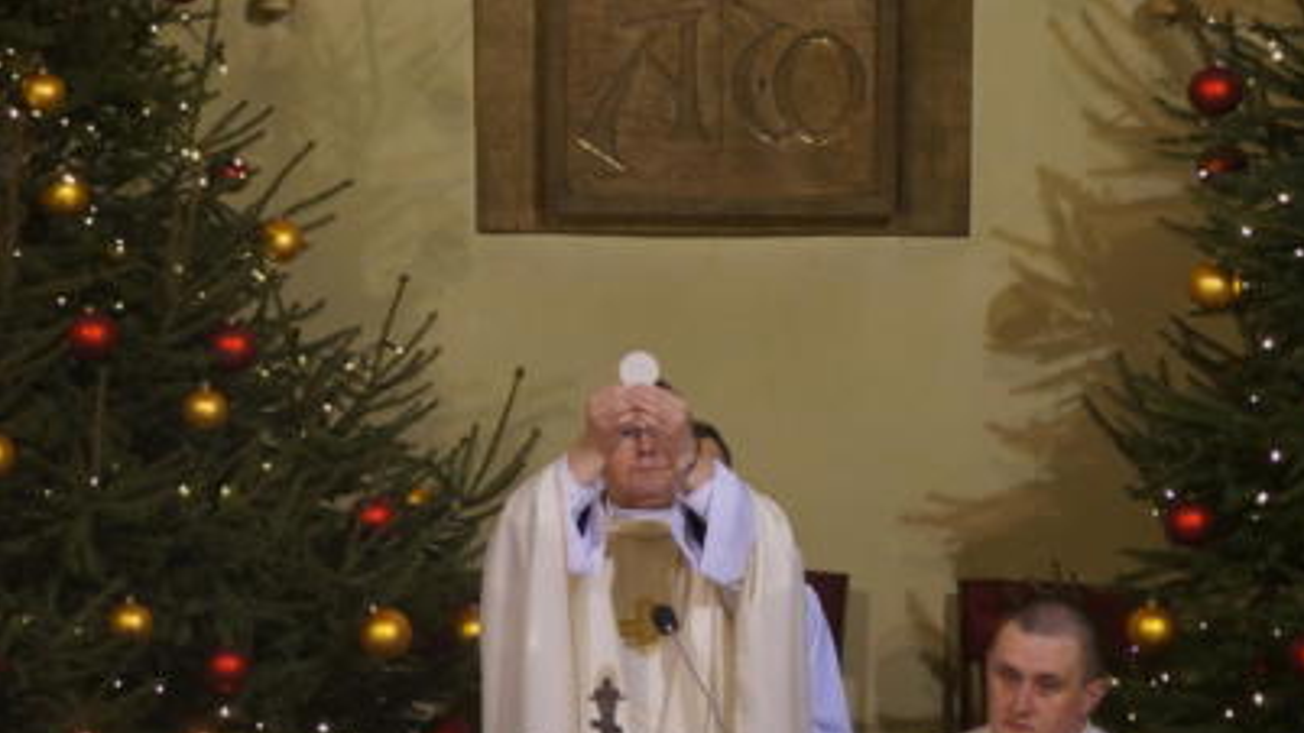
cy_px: 405
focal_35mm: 264
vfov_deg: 4.6
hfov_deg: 8.2
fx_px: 9115
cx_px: 652
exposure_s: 1/30
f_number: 4.5
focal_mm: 135
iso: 800
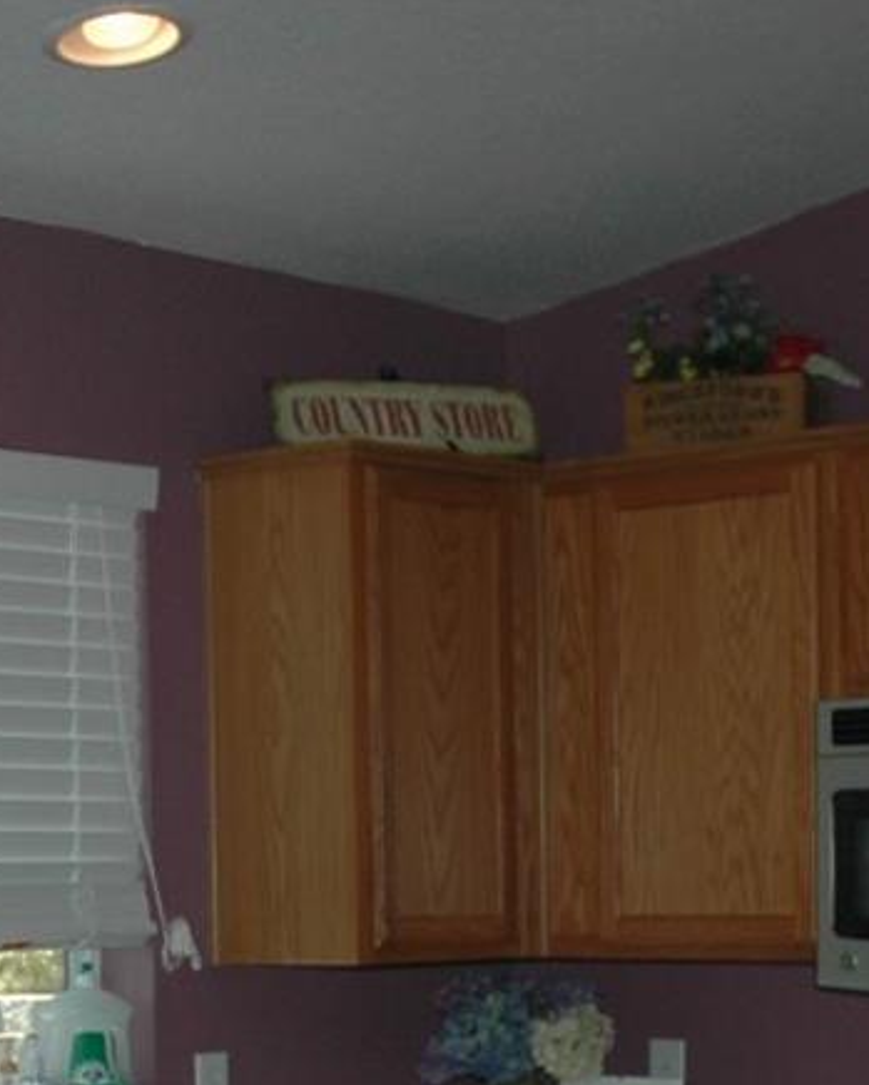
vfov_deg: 21.2
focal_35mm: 87
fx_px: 2796
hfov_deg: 17.3
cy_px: 1076
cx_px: 17
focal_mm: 18
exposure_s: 1/60
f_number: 3.5
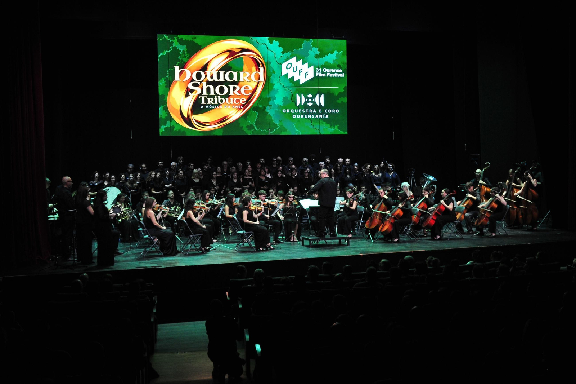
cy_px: 192
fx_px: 768
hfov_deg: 41.1
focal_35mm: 48
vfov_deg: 28.0
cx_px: 288
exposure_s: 1/125
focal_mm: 48
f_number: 4.5
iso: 3200
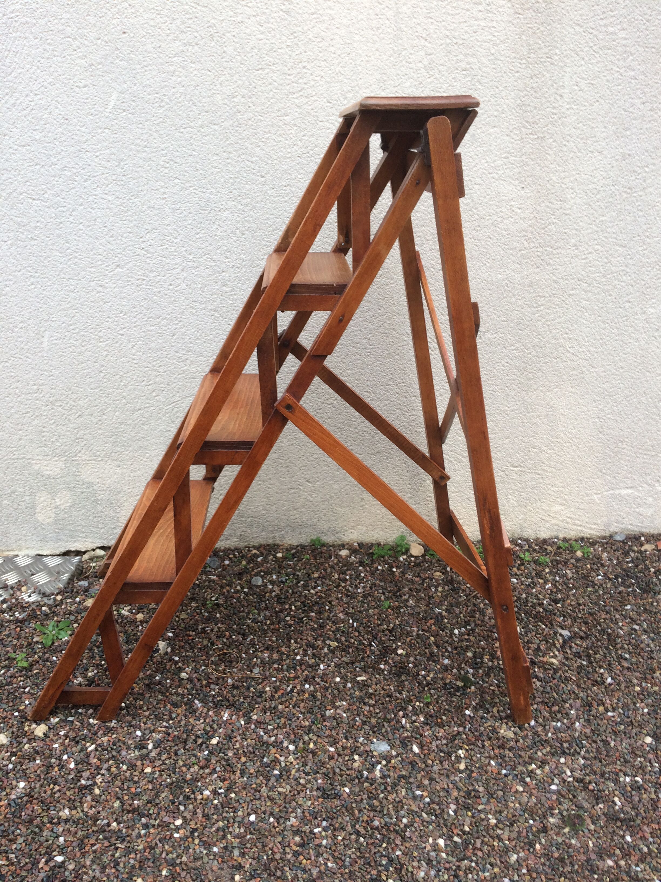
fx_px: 738
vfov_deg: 61.7
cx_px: 330
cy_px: 441
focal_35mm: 29
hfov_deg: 48.2
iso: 50
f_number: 2.2
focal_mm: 4.15
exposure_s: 1/100
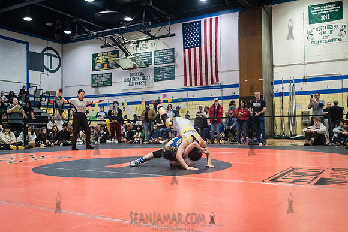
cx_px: 174
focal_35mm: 35
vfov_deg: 37.9
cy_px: 116
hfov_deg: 54.4
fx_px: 338
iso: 8000
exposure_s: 1/400
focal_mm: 35
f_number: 4
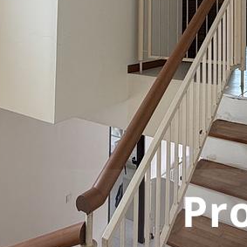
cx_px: 113
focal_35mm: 42
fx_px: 339
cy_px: 8
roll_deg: -0.4
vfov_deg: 36.5
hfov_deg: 40.0
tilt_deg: +1.7
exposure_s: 1/121
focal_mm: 2.22
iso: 250
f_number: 2.2
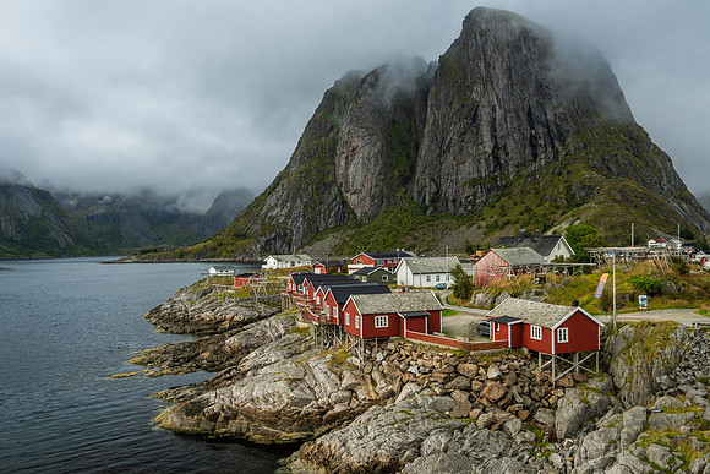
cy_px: 261
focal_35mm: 29
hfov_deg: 64.1
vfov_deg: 45.4
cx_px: 319
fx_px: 565
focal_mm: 26
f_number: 11
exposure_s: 1/40
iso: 200
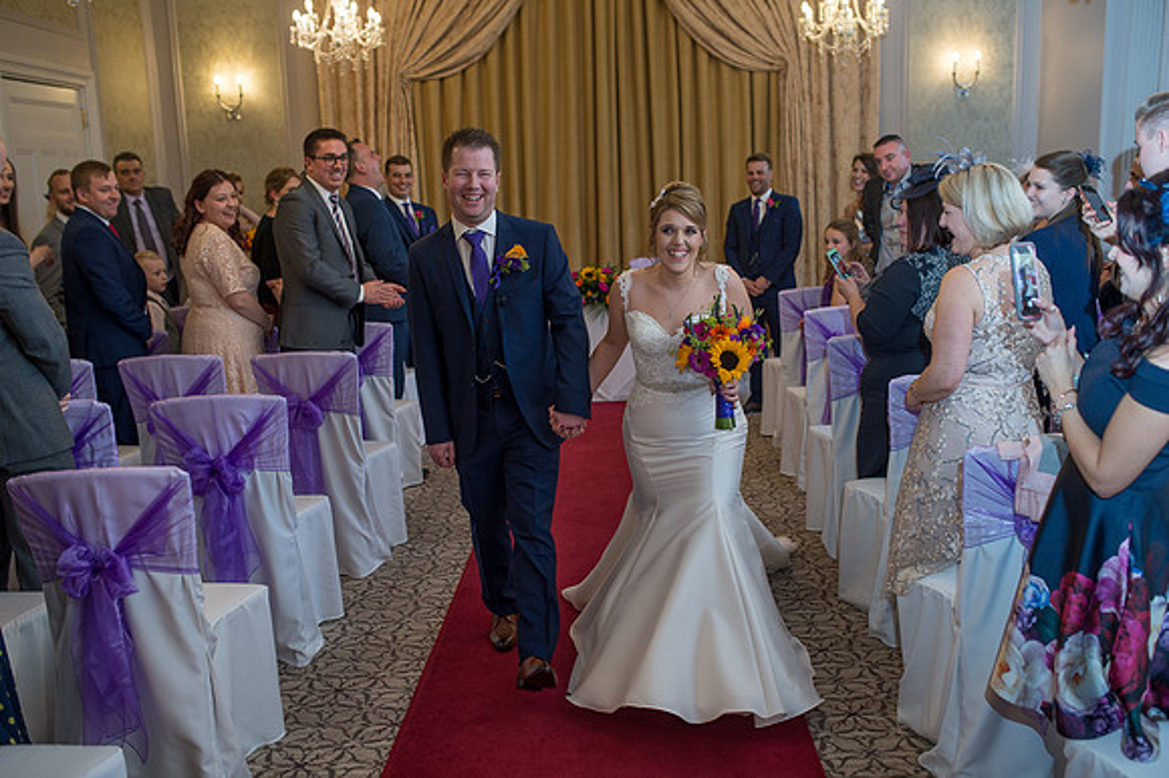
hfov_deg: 54.5
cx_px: 584
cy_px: 389
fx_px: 1136
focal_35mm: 35
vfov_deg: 37.8
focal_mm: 35
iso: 320
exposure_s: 1/100
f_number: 2.8
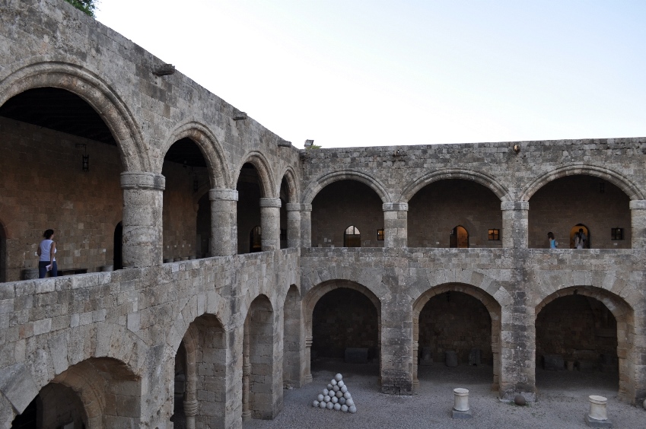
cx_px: 323
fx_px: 484
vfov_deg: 47.8
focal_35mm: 27
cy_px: 214
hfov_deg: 67.4
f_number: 5
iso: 200
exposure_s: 1/200
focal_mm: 18
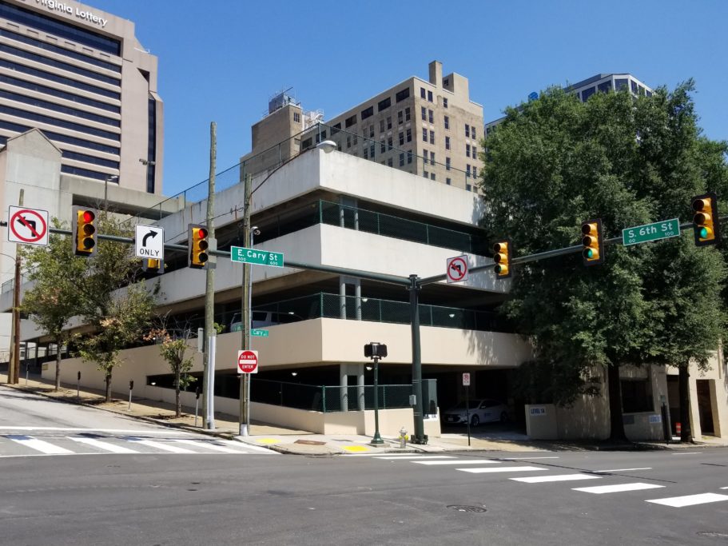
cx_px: 364
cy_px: 273
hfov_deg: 67.3
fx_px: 547
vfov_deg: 53.1
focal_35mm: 26
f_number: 1.7
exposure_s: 1/2464
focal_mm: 4.25
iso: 50
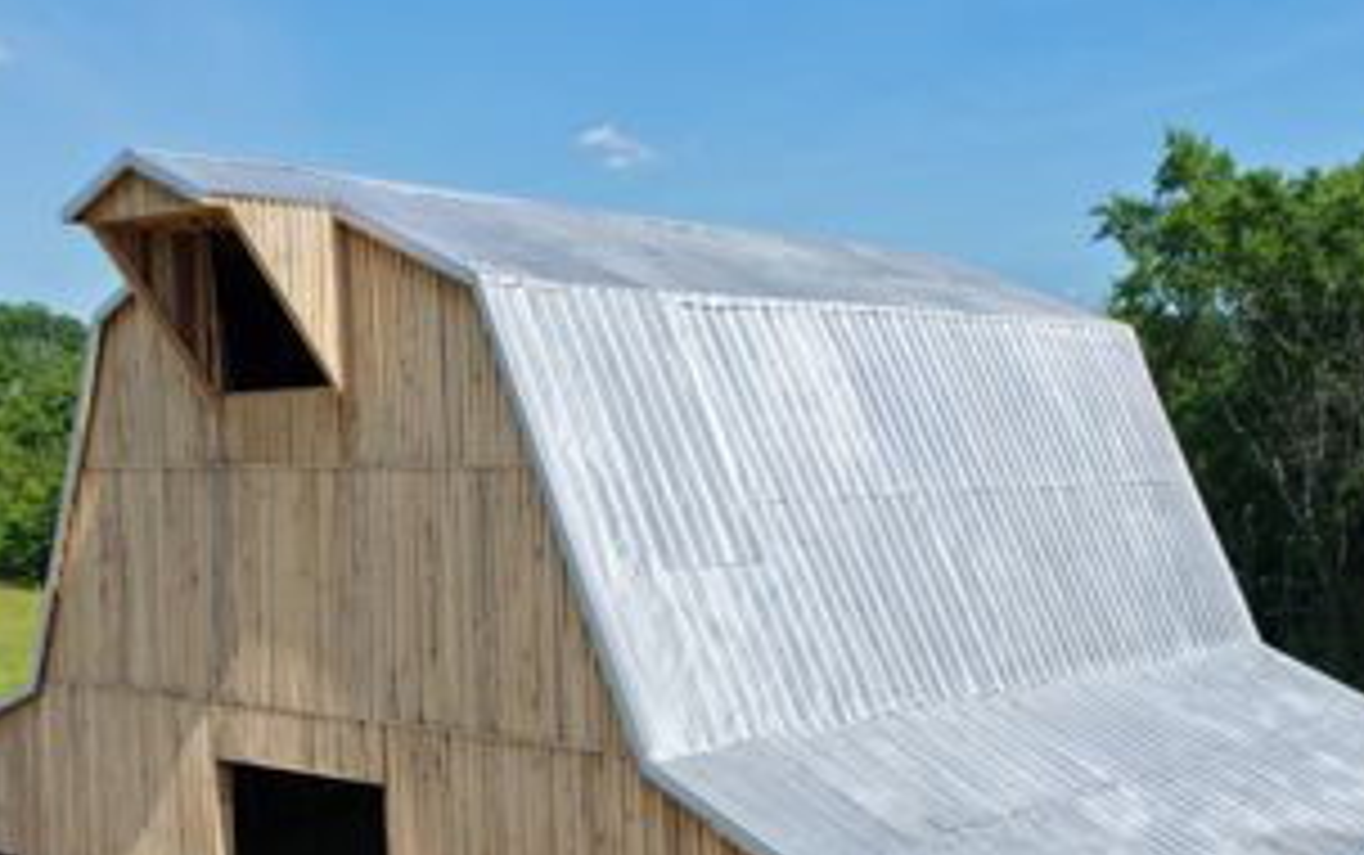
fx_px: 1749
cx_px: 684
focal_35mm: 47
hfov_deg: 42.6
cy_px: 641
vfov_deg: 27.1
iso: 100
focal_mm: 14.45
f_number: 2.8
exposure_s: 1/800
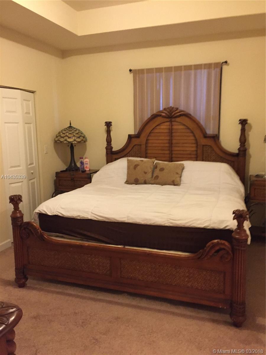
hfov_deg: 48.2
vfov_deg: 61.7
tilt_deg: -9.9
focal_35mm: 29
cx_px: 133
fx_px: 297
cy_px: 178
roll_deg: +2.5
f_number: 2.2
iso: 250
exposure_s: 1/15
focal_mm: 4.15
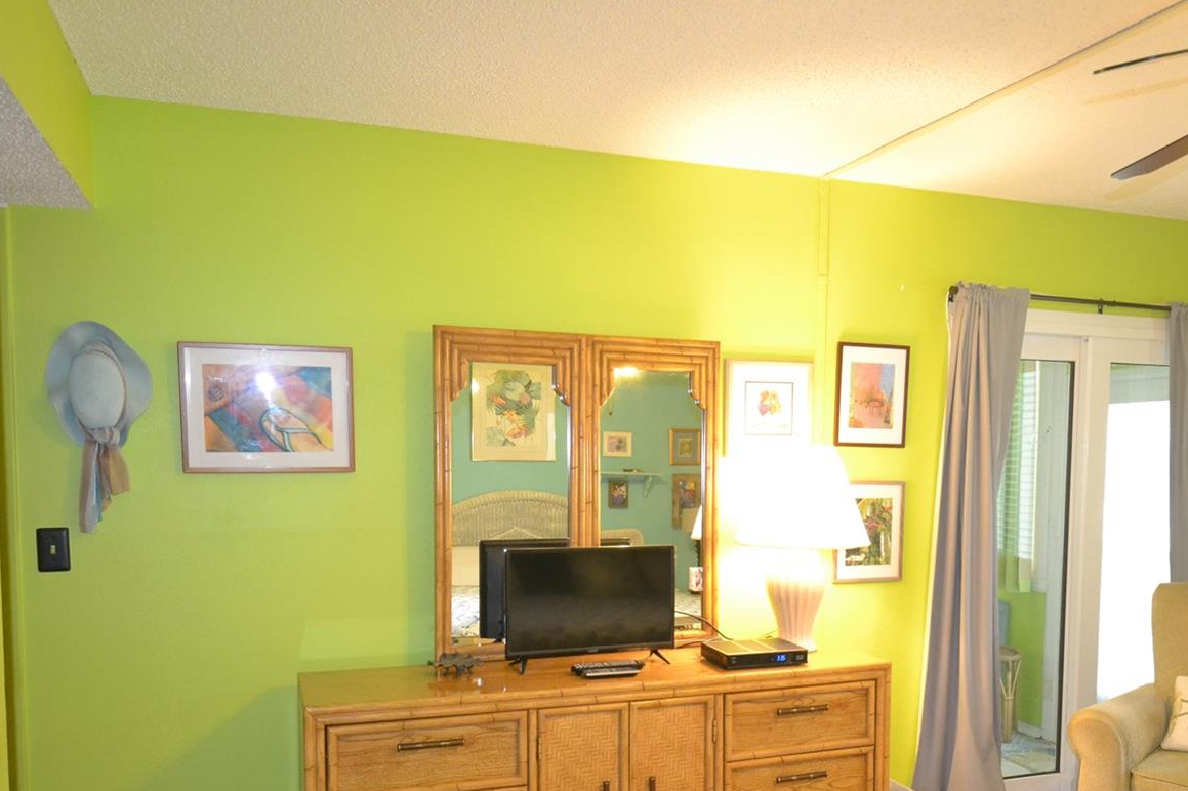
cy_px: 536
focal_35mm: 29
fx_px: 957
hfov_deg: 63.6
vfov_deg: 44.2
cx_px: 644
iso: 2500
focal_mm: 14
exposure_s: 1/60
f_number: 4
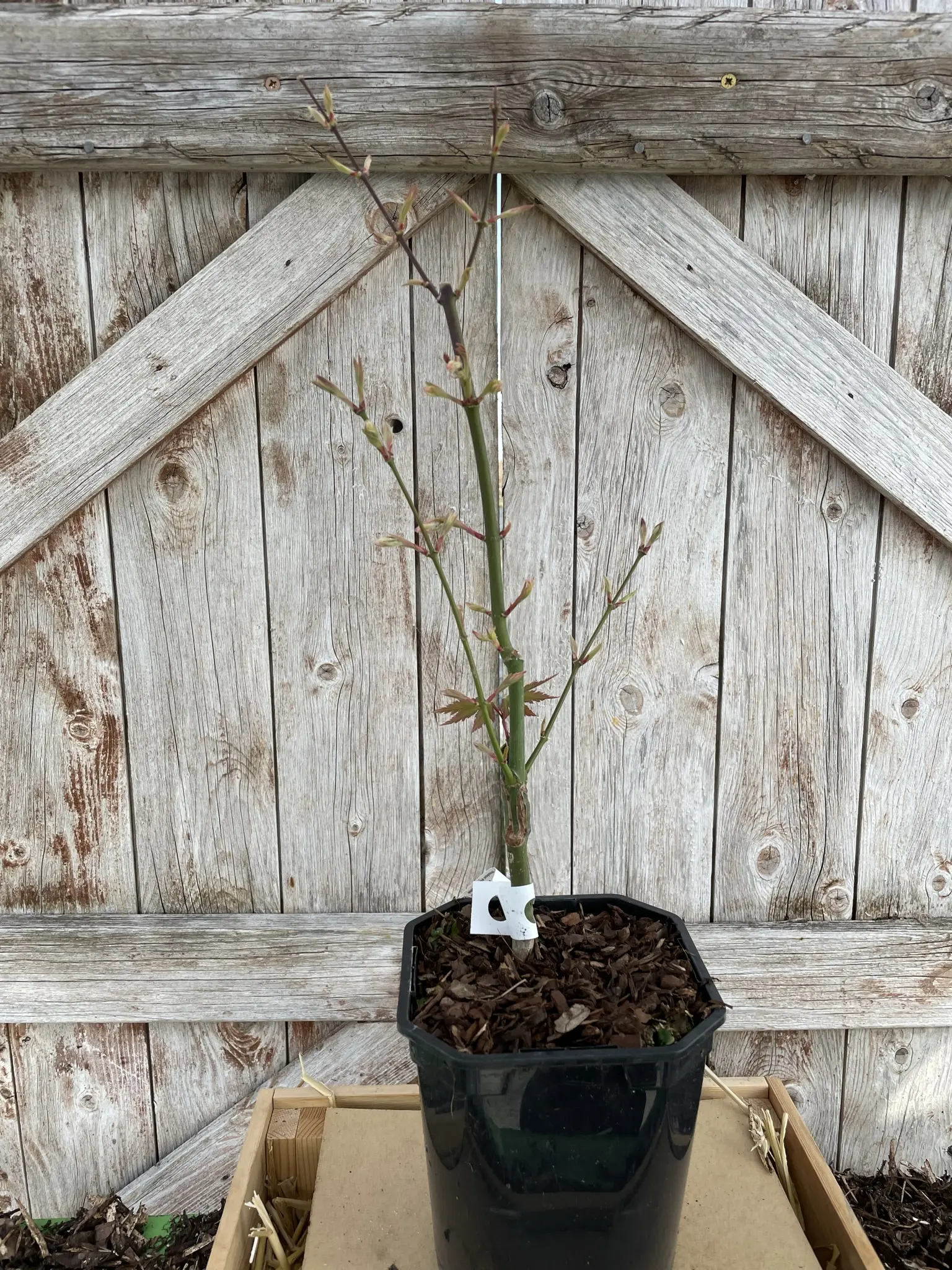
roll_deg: +0.0
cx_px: 476
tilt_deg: -10.0
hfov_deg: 53.1
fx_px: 953
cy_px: 635
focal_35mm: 26
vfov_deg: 67.3
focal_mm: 4.2
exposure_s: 1/567
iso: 32
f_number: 1.6
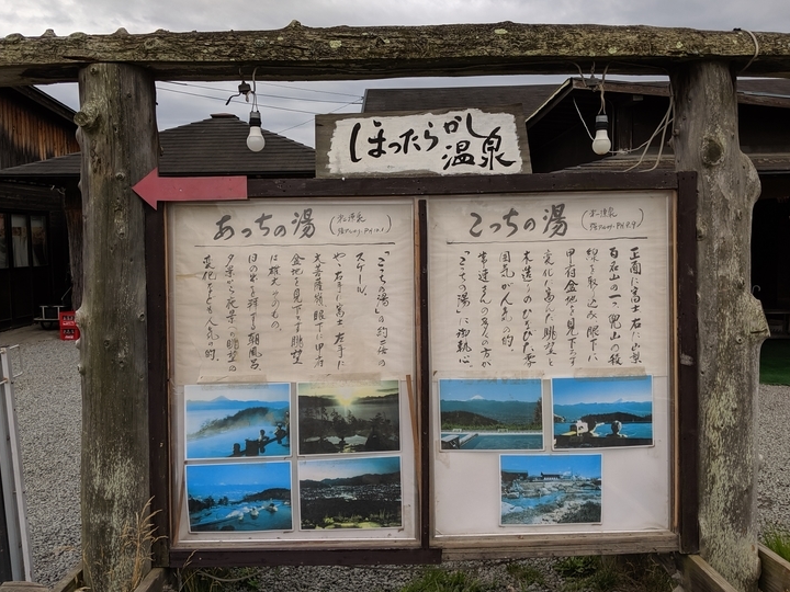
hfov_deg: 59.9
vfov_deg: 46.7
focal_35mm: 30
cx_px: 374
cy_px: 265
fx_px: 685
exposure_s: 1/572
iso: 68
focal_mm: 4.44
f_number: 1.8
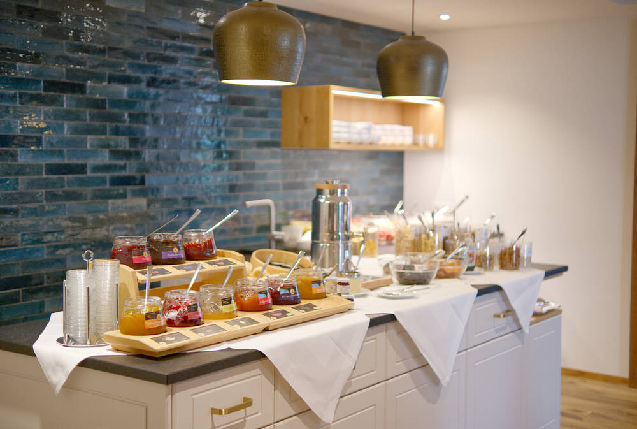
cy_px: 214
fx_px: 870
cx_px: 318
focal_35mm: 49
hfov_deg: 40.2
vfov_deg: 27.7
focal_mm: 33
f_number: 1.4
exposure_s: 1/320
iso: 400
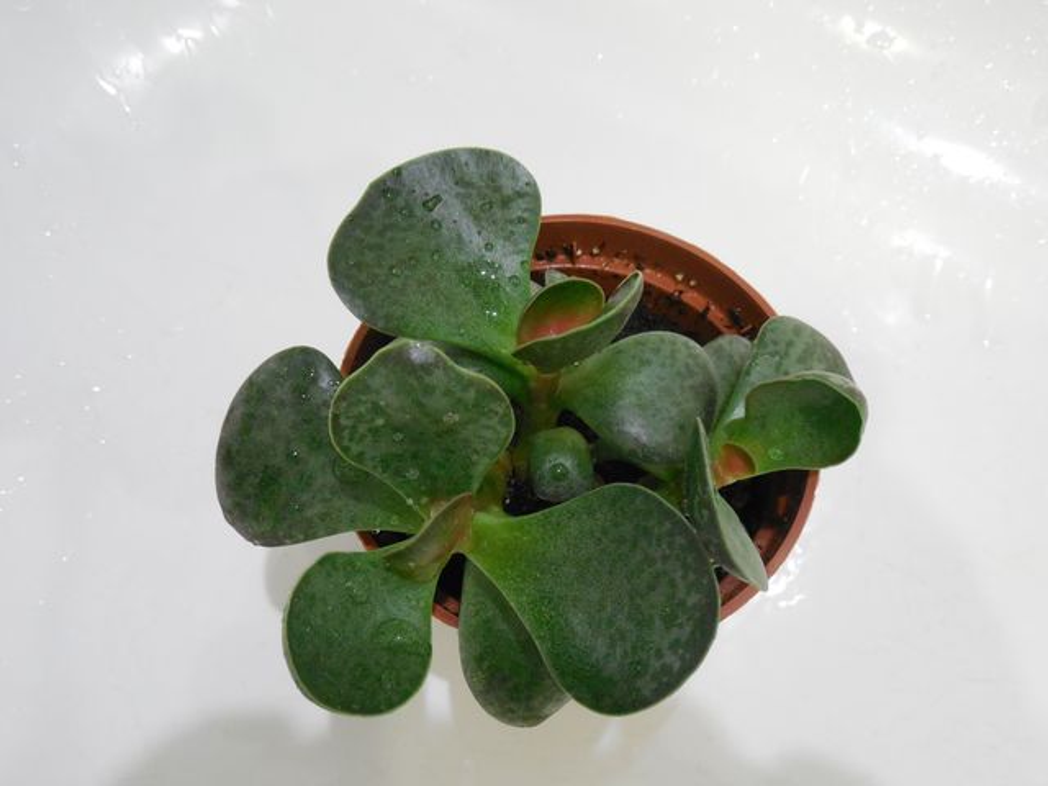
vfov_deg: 40.7
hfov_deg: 52.6
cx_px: 524
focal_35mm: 35
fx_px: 1060
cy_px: 393
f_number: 3.7
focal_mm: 6.3
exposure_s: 1/5
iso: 800
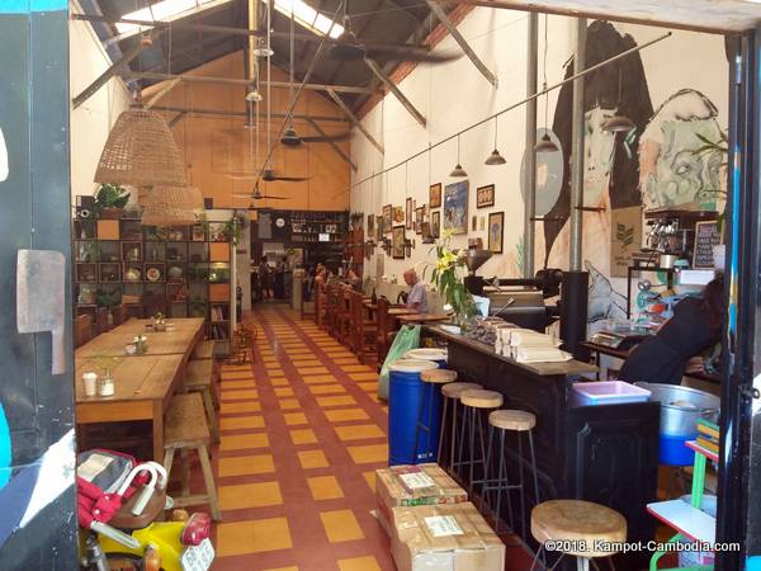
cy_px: 286
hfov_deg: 67.3
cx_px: 380
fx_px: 572
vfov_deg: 53.1
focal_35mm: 26
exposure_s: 1/50
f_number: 1.7
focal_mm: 3.93
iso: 125
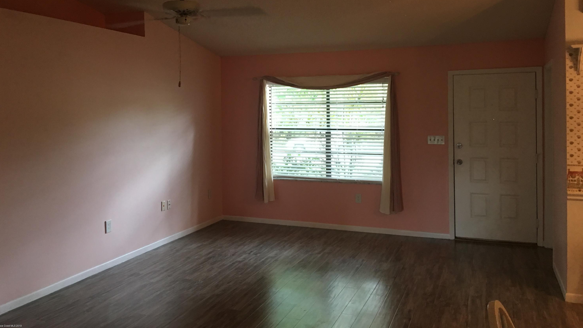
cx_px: 290
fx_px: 495
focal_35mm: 32
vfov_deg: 36.4
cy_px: 118
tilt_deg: +0.5
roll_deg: +0.4
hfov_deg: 61.0
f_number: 2.2
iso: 64
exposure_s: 1/15
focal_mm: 4.15
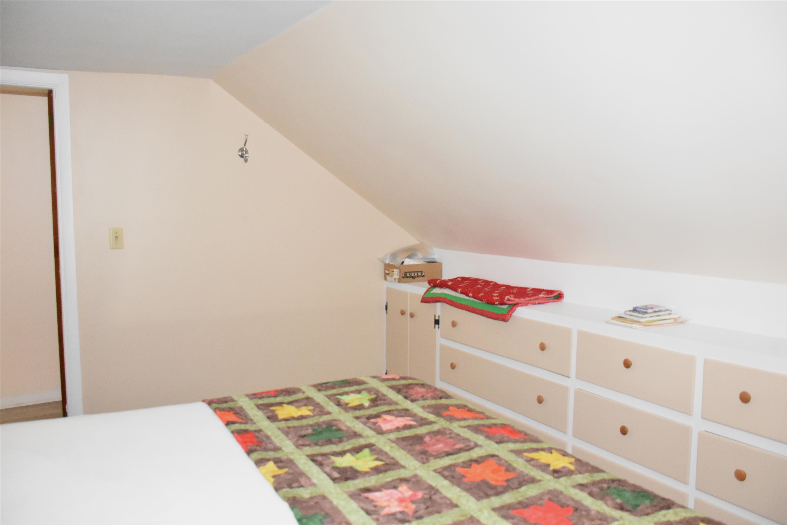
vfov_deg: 43.6
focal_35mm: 30
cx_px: 394
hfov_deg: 61.9
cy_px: 262
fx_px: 656
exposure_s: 1/60
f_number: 4
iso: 6400
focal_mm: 20
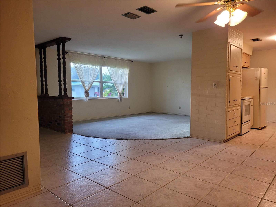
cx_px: 138
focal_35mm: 26
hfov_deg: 67.3
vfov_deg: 53.1
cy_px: 104
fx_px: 207
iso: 250
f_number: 1.8
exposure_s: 1/60
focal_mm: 5.4
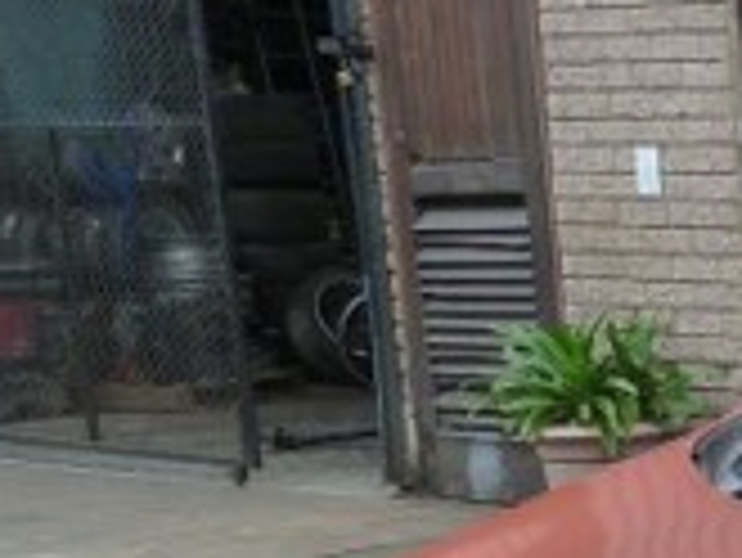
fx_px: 2596
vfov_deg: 11.4
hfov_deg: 13.7
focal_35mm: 121
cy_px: 1012
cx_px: 1502
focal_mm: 4.5
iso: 125
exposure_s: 1/125
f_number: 4
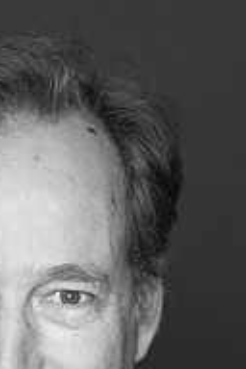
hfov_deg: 6.9
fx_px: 2040
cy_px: 417
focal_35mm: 199
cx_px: 29
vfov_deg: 10.2
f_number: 3.5
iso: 2000
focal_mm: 85
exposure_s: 1/400
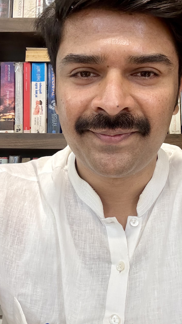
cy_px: 159
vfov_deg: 50.5
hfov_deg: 29.6
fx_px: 343
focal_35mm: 40
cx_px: 112
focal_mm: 2.69
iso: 250
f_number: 1.9
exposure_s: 1/50
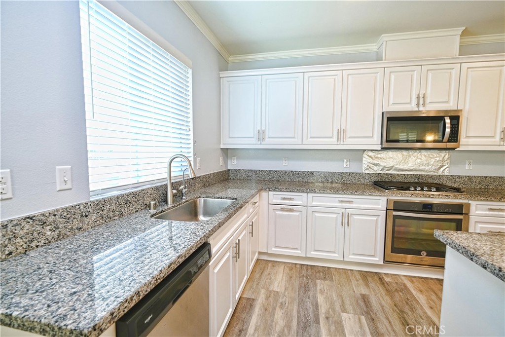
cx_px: 252
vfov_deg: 73.8
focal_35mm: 16
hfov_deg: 96.7
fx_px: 224
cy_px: 168
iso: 320
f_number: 4
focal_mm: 10.5
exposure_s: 1/60
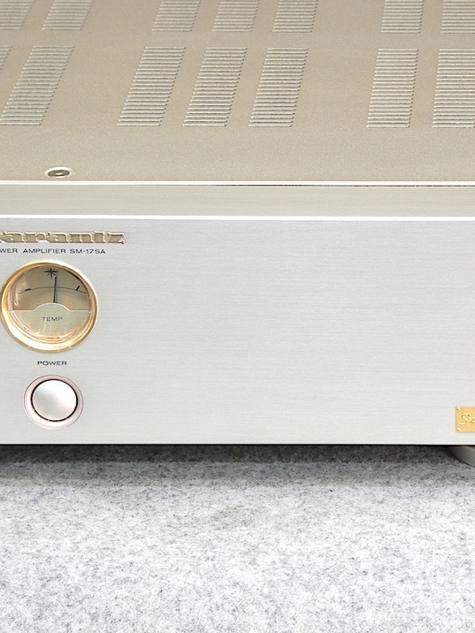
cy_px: 316
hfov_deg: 8.2
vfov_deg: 10.9
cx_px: 359
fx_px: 3312
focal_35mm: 181
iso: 400
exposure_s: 1/15
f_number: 5.6
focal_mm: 24.2
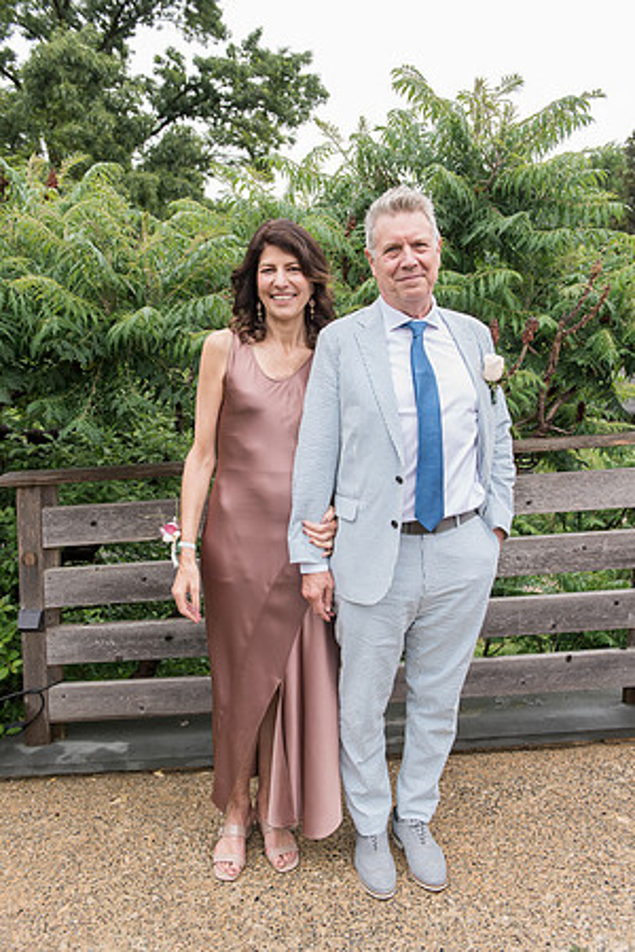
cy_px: 476
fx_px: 820
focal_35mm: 31
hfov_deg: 42.3
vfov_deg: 60.3
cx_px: 318
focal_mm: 31
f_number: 4.5
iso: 640
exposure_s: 1/500
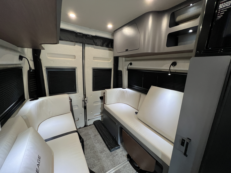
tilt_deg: -10.0
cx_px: 116
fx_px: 87
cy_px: 86
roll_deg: -0.9
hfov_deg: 106.2
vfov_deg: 89.9
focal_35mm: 13
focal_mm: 1.57
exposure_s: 1/60
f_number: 1.8
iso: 250
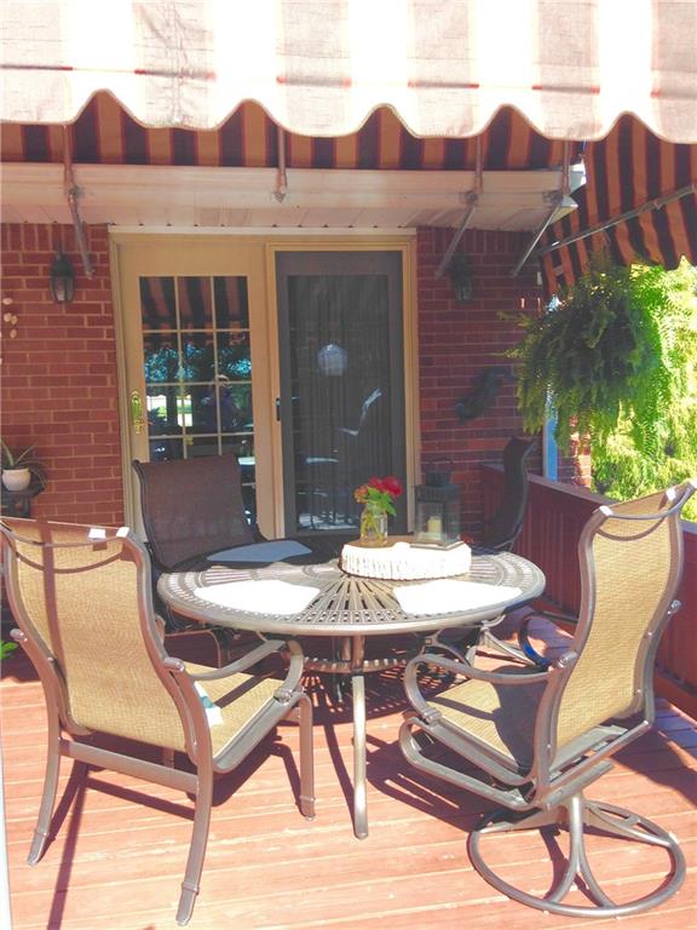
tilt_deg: -6.8
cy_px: 465
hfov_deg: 42.9
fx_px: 886
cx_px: 348
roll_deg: +0.8
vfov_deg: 55.4
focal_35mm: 33
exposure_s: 1/379
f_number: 2.4
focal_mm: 4.12
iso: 50
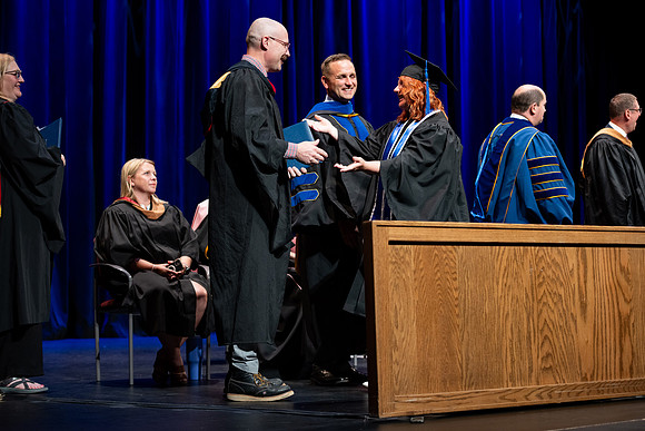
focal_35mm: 70
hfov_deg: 28.8
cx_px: 322
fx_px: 1254
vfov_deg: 19.5
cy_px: 216
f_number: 2.8
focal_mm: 70
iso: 640
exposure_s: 1/250
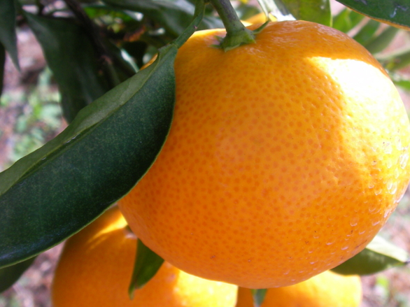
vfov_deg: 26.0
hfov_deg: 34.2
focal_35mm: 56
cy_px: 124
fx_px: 663
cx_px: 254
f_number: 3.5
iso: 50
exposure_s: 1/358
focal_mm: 6.3
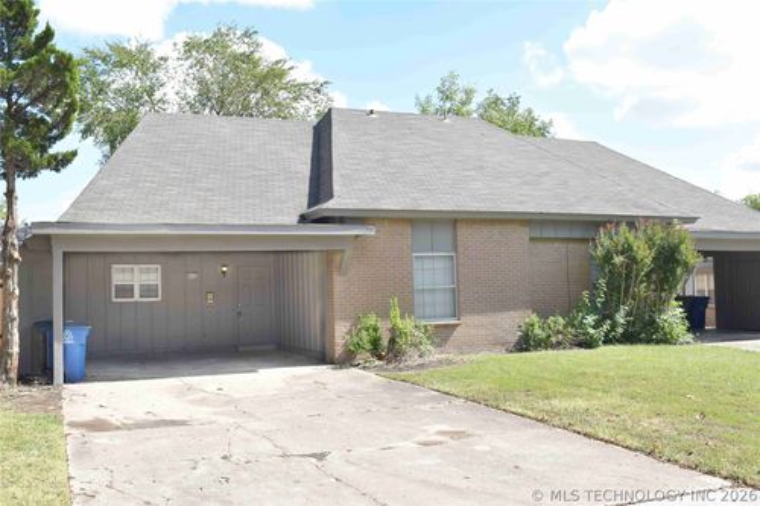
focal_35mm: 38
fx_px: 791
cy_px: 253
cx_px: 380
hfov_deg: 51.3
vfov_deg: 35.5
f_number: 10
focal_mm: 25
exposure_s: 1/320
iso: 400
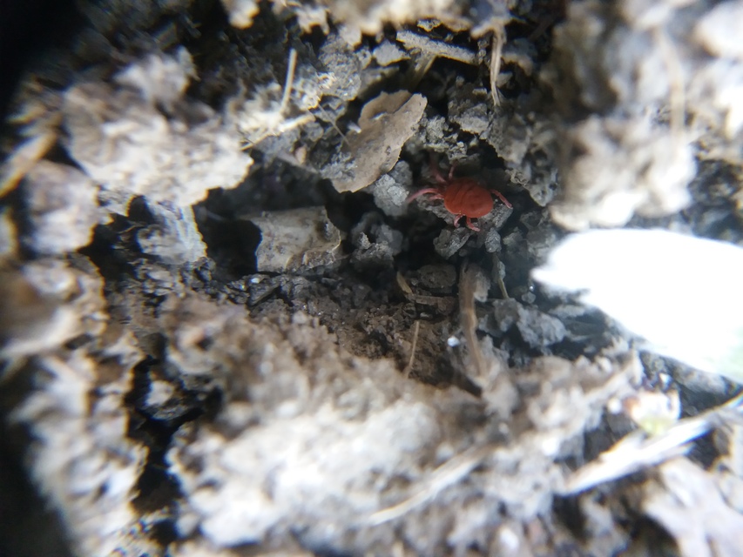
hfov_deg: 63.4
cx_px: 372
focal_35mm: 28
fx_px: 601
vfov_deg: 49.8
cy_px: 278
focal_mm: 3.7
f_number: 1.9
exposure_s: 1/17
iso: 160
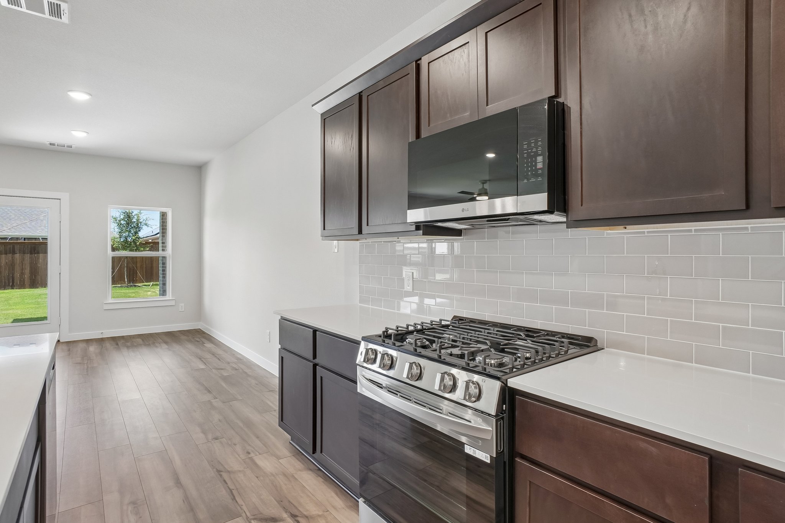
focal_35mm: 18
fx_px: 392
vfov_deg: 67.4
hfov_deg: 90.0
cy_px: 262
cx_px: 392
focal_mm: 12
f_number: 8
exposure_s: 1/8
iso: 400
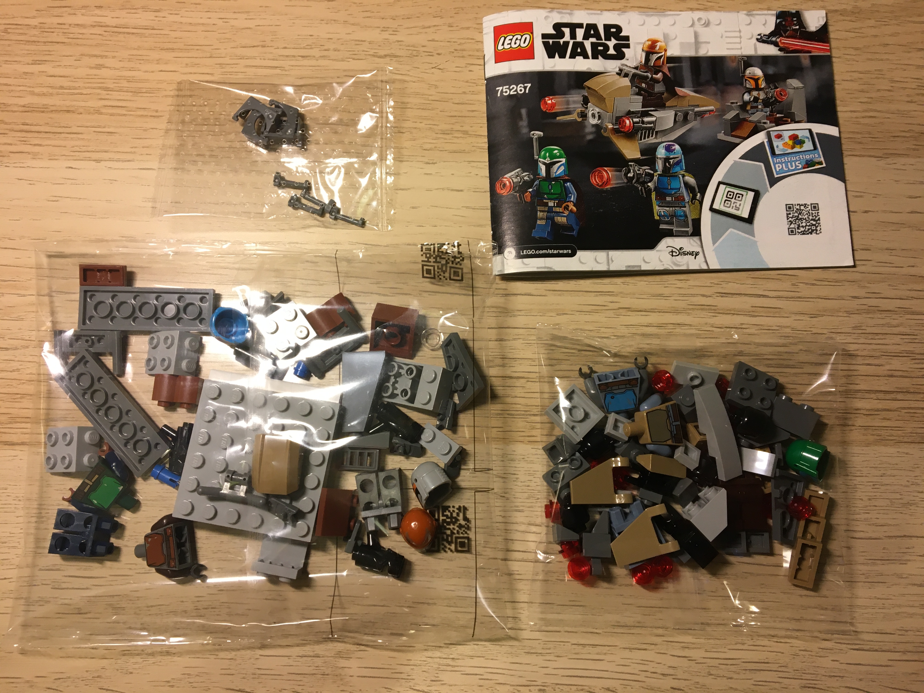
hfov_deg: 61.7
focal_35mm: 29
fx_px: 774
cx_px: 462
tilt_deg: -81.3
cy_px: 346
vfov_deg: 48.2
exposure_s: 1/33
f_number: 2.2
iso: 80
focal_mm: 4.15
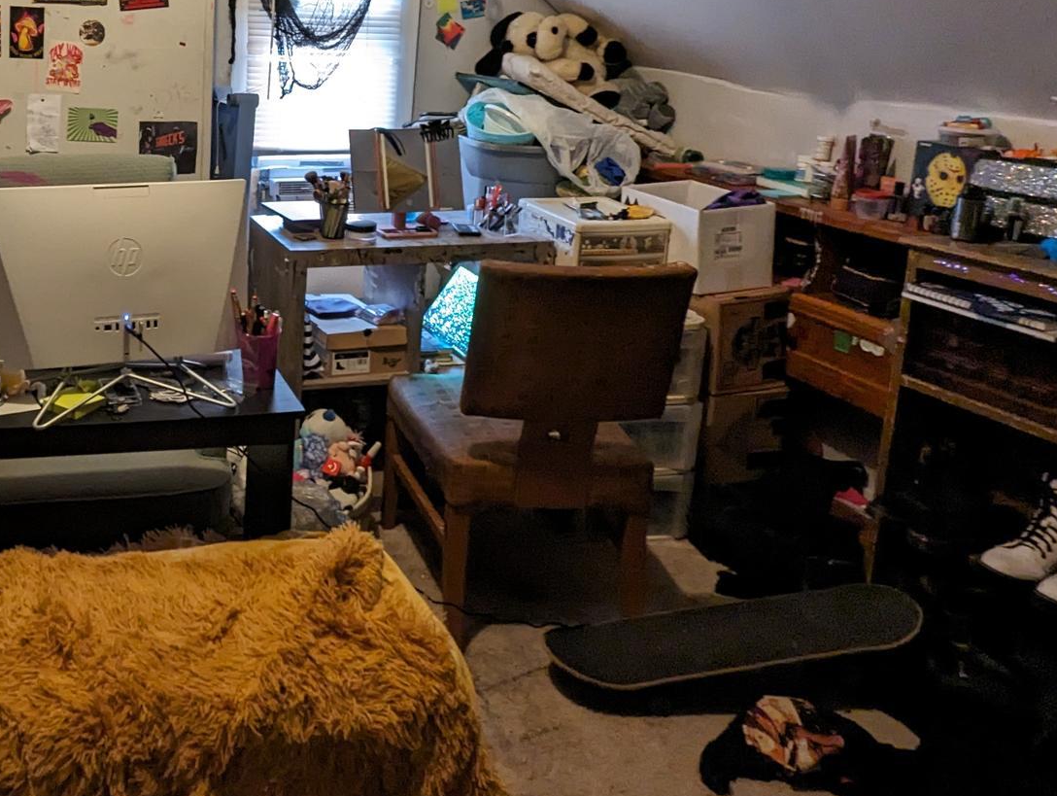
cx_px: 160
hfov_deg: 54.3
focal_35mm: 30
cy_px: 157
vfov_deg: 44.6
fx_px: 917
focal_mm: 2.35
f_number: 2.2
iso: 313
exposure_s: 1/23.8
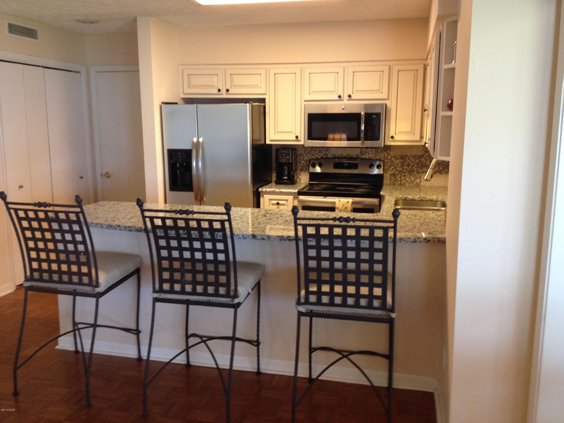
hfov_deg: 52.6
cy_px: 212
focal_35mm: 35
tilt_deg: -8.8
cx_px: 282
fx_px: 570
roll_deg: -0.5
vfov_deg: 40.7
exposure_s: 1/20
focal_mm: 4.28
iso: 125
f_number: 2.4
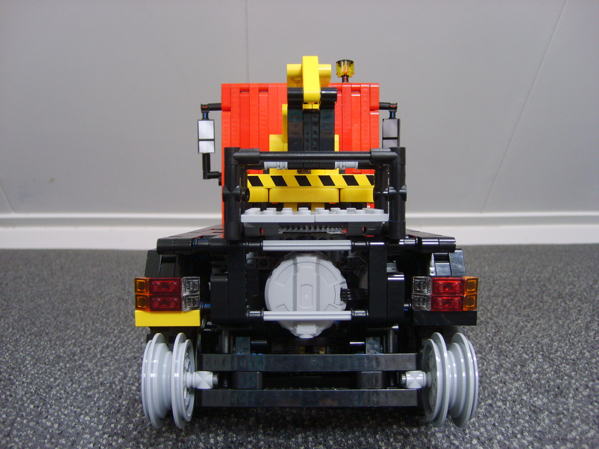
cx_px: 300
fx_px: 606
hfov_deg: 52.6
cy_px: 224
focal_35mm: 35
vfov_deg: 40.7
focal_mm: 5.8
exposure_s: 1/8
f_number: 2.8
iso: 139
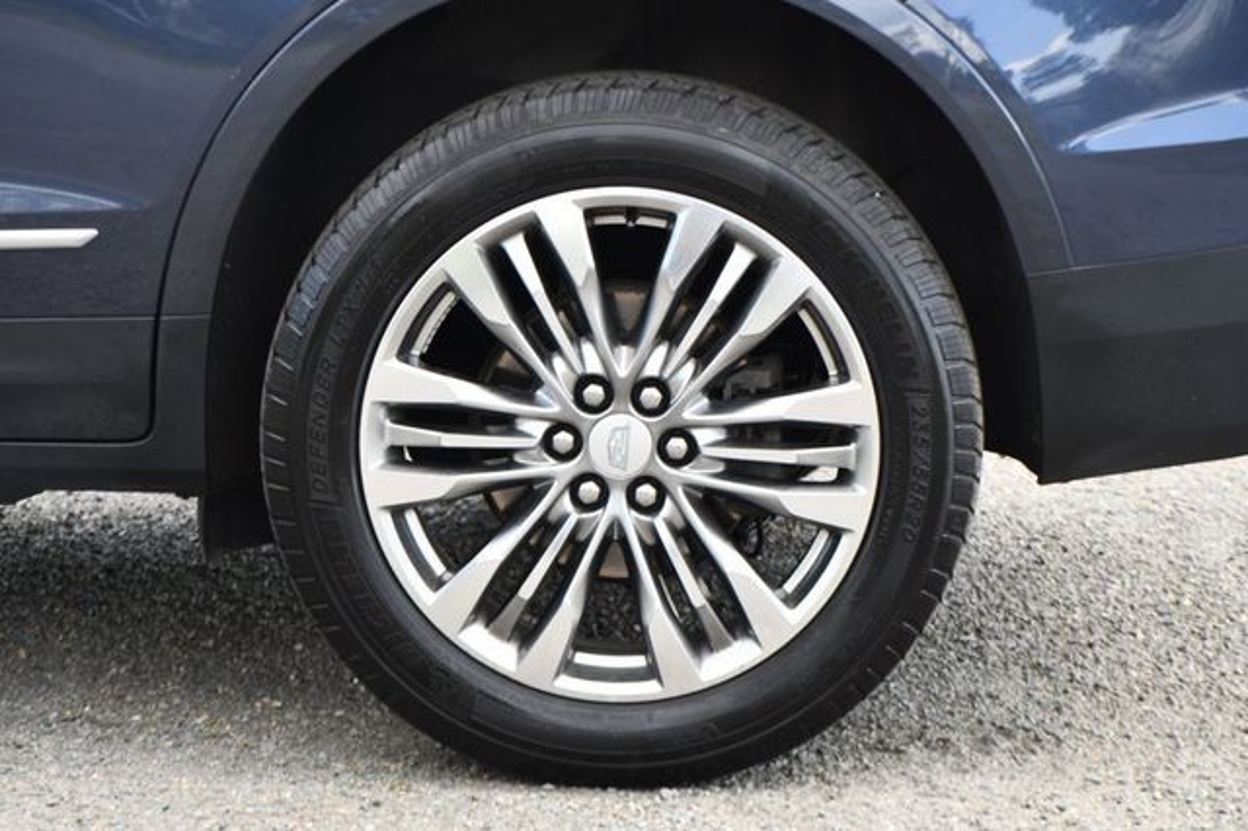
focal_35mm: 135
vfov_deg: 10.1
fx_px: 4677
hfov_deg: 15.2
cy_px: 416
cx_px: 624
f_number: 5.6
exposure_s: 1/250
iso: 400
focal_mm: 90
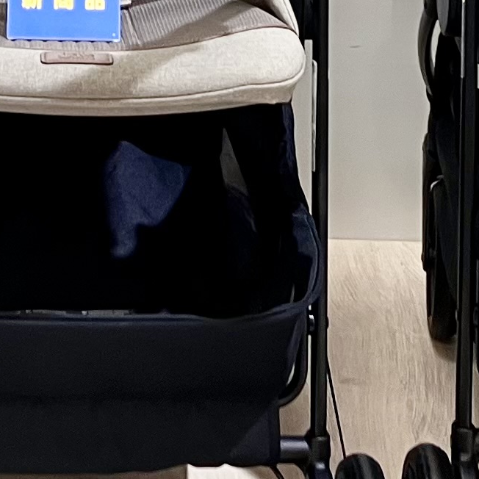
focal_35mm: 153
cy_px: -326
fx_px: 2395
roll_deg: -1.3
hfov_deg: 11.4
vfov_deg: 10.8
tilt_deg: -12.8
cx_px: 74
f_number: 1.8
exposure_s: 1/50
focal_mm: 3.99
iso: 40
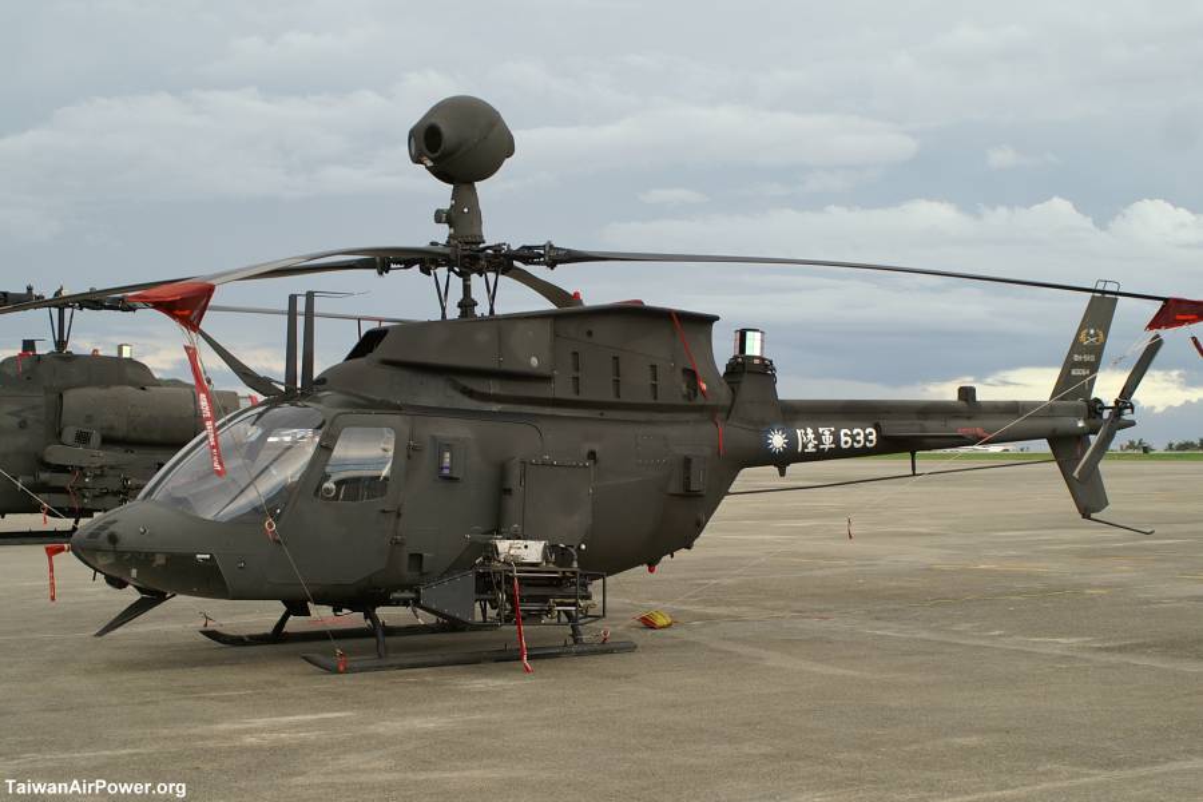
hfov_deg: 43.6
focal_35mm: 45
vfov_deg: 29.9
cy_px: 401
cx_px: 602
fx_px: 1504
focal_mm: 30
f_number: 6.3
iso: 100
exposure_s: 1/80
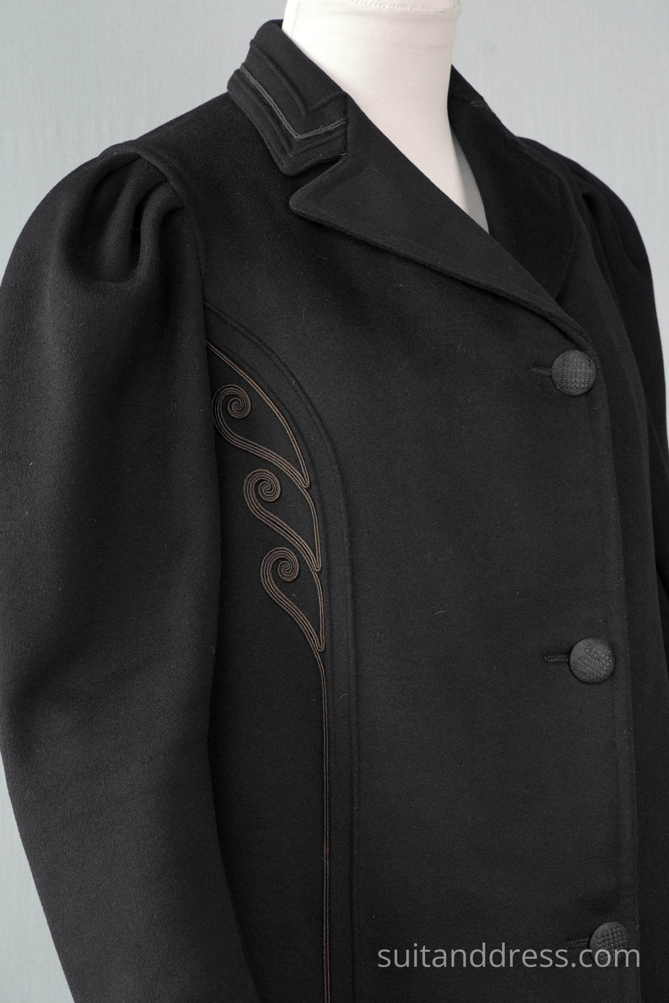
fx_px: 2927
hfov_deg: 13.0
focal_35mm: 105
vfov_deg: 19.5
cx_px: 334
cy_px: 502
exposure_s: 1/25
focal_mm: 70
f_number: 8
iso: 320
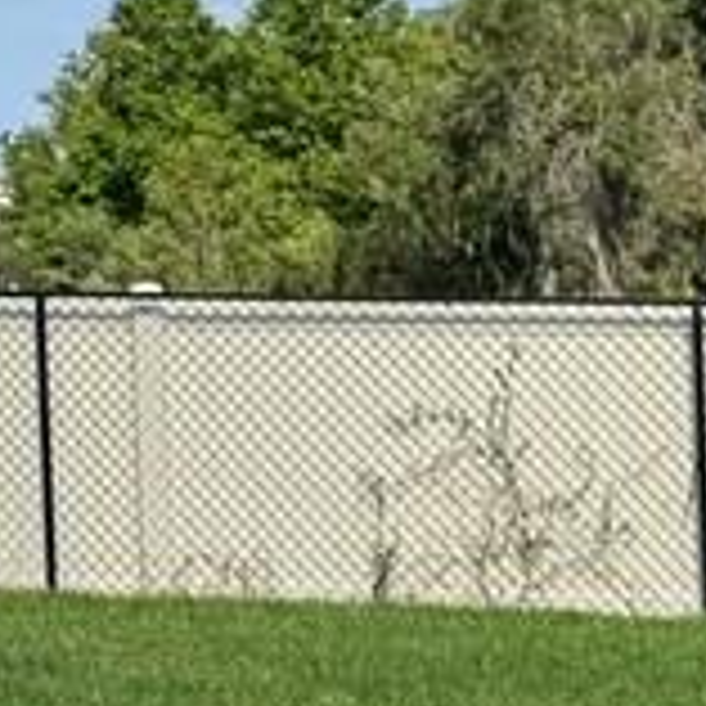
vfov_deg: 8.0
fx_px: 4984
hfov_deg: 7.4
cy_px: -130
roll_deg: +1.1
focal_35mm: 216
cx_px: -1174
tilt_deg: +4.3
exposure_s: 1/4049
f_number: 1.78
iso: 80
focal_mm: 6.76
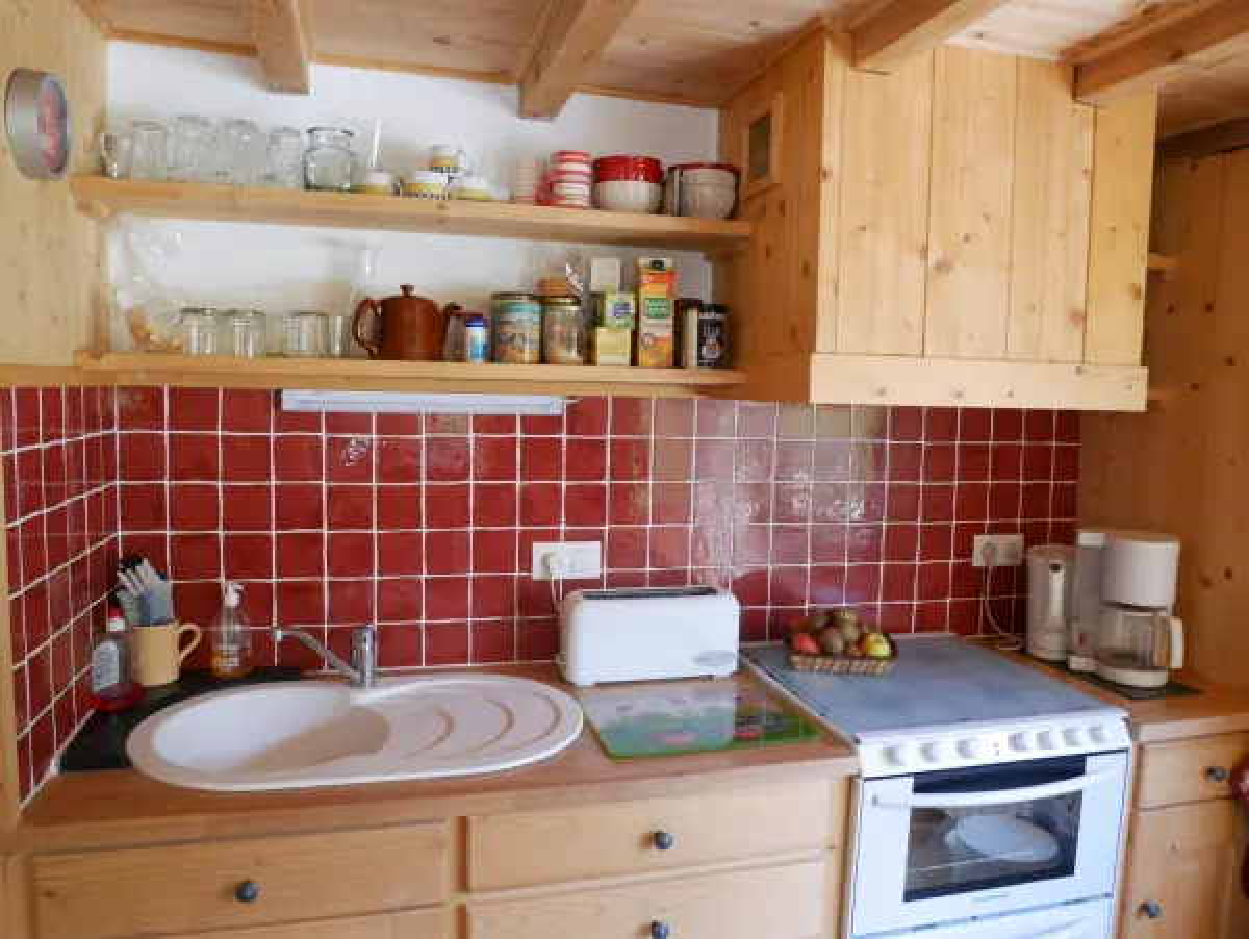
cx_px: 624
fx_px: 867
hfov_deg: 71.6
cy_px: 470
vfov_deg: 56.9
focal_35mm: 24
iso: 200
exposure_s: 1/4
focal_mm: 12
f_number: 8
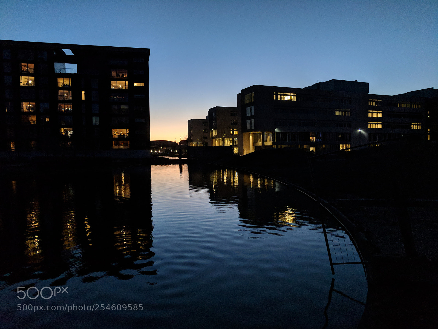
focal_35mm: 26
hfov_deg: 67.3
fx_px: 329
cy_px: 164
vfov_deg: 53.1
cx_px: 219
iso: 565
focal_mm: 4.67
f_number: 2
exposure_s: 1/50
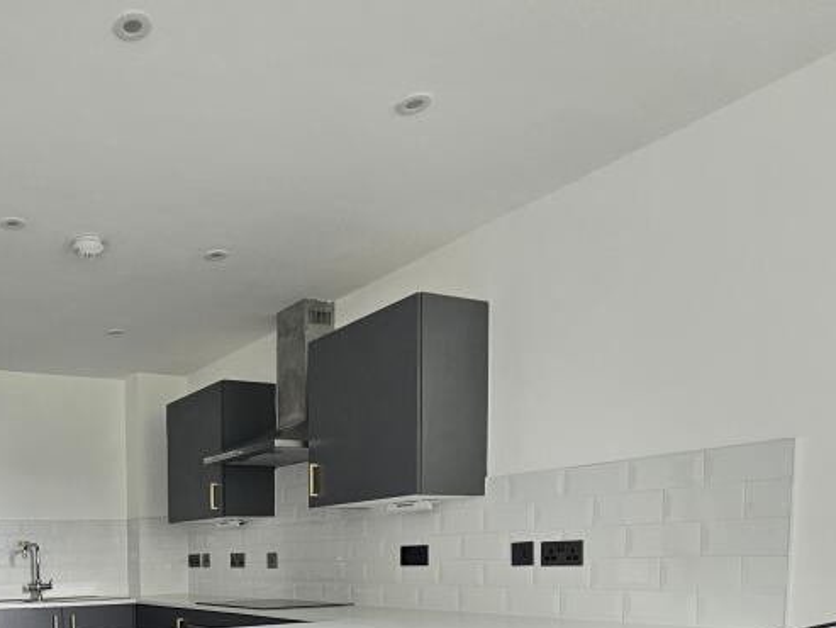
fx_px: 652
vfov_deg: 44.6
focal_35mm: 27
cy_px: 611
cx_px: 90
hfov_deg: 56.7
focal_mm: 2.2
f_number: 2.2
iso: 125
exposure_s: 1/50
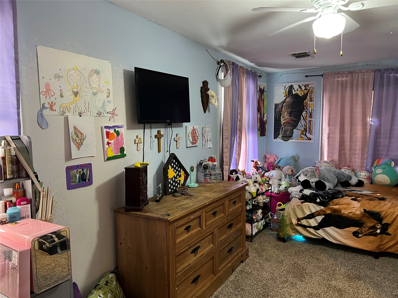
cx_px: 199
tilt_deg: -5.4
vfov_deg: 53.1
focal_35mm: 26
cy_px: 149
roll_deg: +0.5
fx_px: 299
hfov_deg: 67.3
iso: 500
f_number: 1.5
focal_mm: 5.7
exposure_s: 1/60
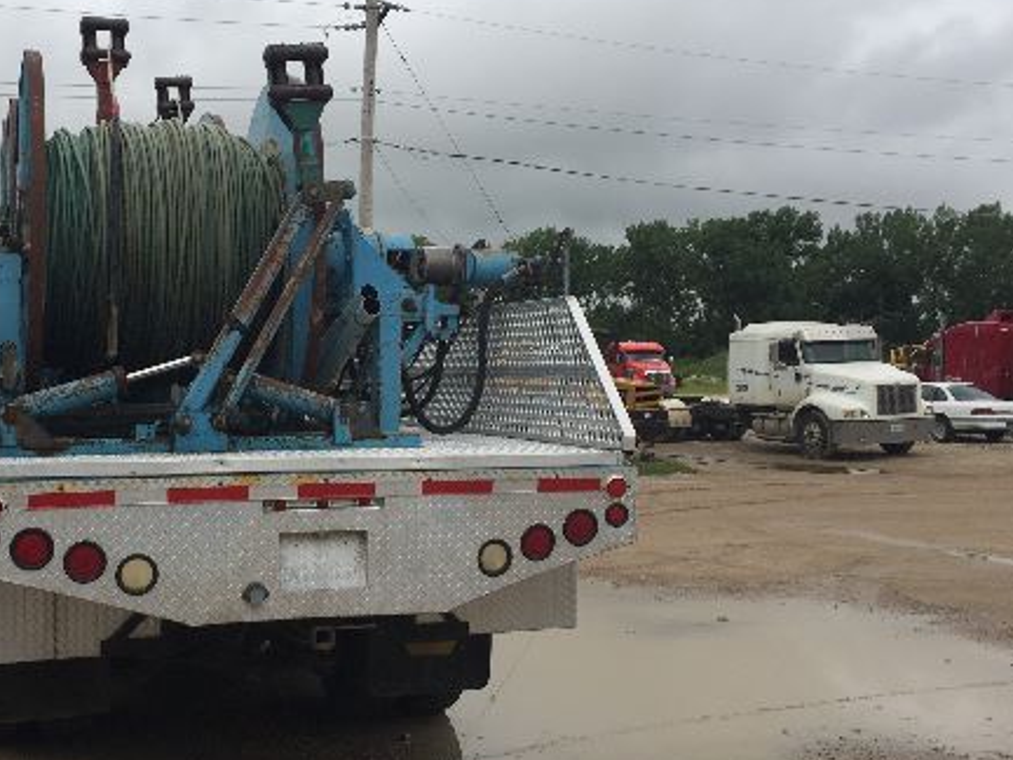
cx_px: 354
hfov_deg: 43.4
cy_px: 415
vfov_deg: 33.6
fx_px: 1258
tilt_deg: -3.4
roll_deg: -2.4
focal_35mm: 43
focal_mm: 4.15
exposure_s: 1/2825
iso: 32
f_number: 2.2
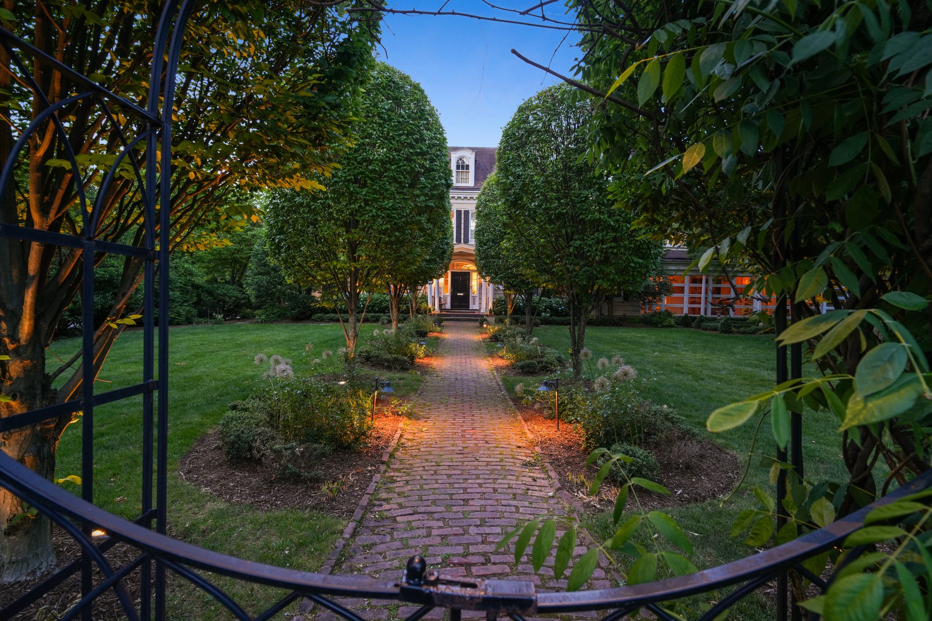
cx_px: 466
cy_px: 310
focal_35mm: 16
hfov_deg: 96.7
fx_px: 414
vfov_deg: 73.7
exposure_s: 1/1.25
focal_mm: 16
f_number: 8
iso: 400
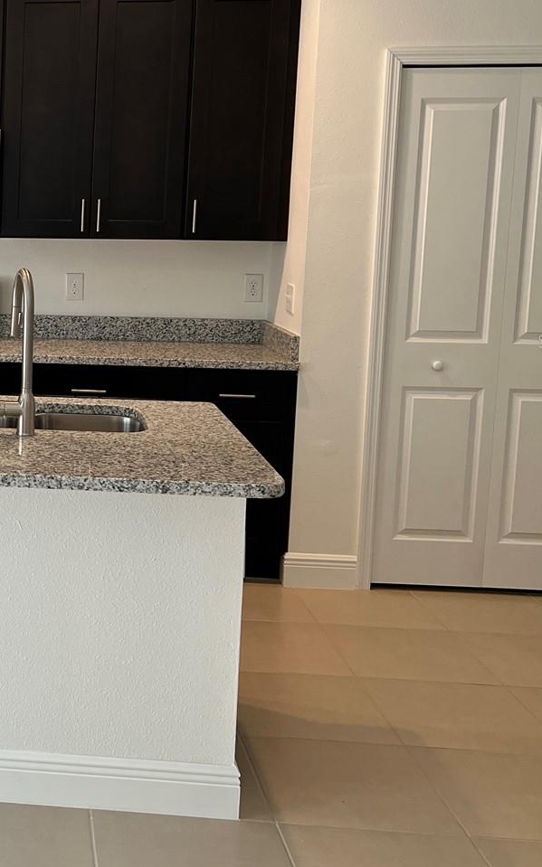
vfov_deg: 43.2
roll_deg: -0.5
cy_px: 341
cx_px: -100
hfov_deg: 25.3
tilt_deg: -6.6
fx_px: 1088
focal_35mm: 46
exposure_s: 1/120
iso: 100
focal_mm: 5.7
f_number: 1.5
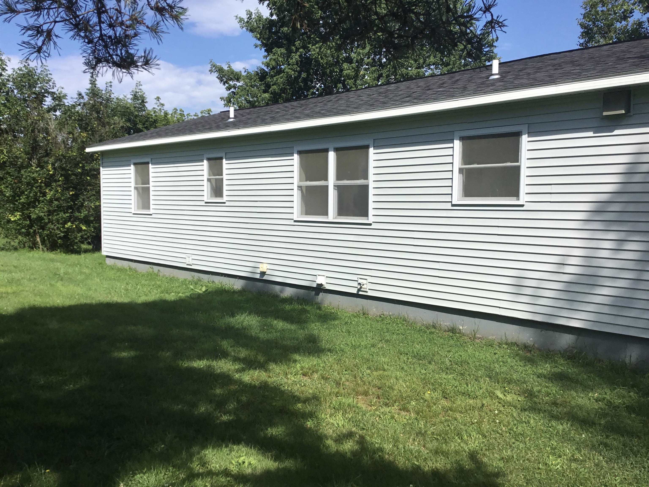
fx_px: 581
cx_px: 324
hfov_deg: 58.4
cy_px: 244
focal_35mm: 31
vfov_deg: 45.4
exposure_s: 1/1631
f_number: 2.4
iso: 25
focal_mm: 3.3
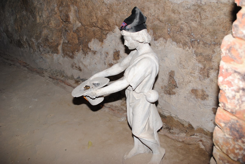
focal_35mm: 36
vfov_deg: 37.0
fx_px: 245
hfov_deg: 53.1
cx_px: 122
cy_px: 82
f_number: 4
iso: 200
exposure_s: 1/60
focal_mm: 24
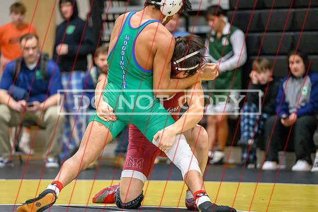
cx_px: 140
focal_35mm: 186
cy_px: 118
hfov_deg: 11.1
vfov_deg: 7.4
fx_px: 1641
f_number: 2.8
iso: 10000
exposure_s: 1/800
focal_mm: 165
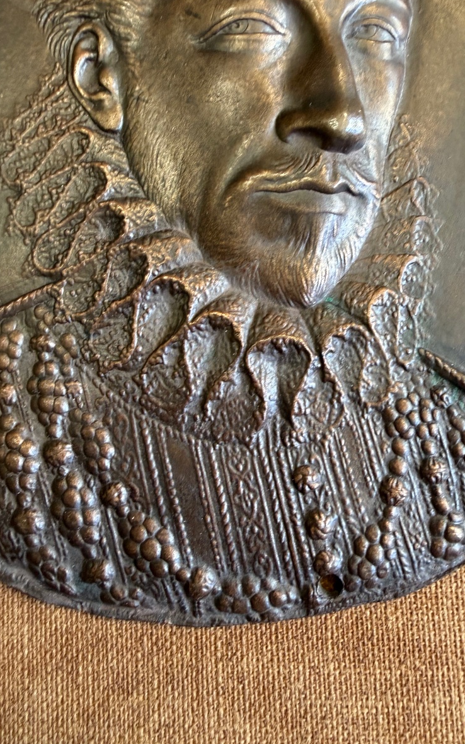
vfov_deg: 66.5
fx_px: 568
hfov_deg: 44.4
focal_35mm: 28
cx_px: 267
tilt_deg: -85.4
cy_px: 372
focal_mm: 2.22
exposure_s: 1/51
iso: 250
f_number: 2.2
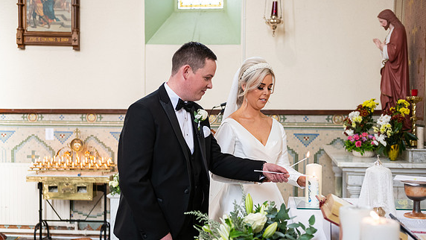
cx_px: 214
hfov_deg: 40.6
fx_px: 576
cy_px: 134
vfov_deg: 23.5
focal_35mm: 51
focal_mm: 48
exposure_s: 1/160
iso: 800
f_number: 3.5
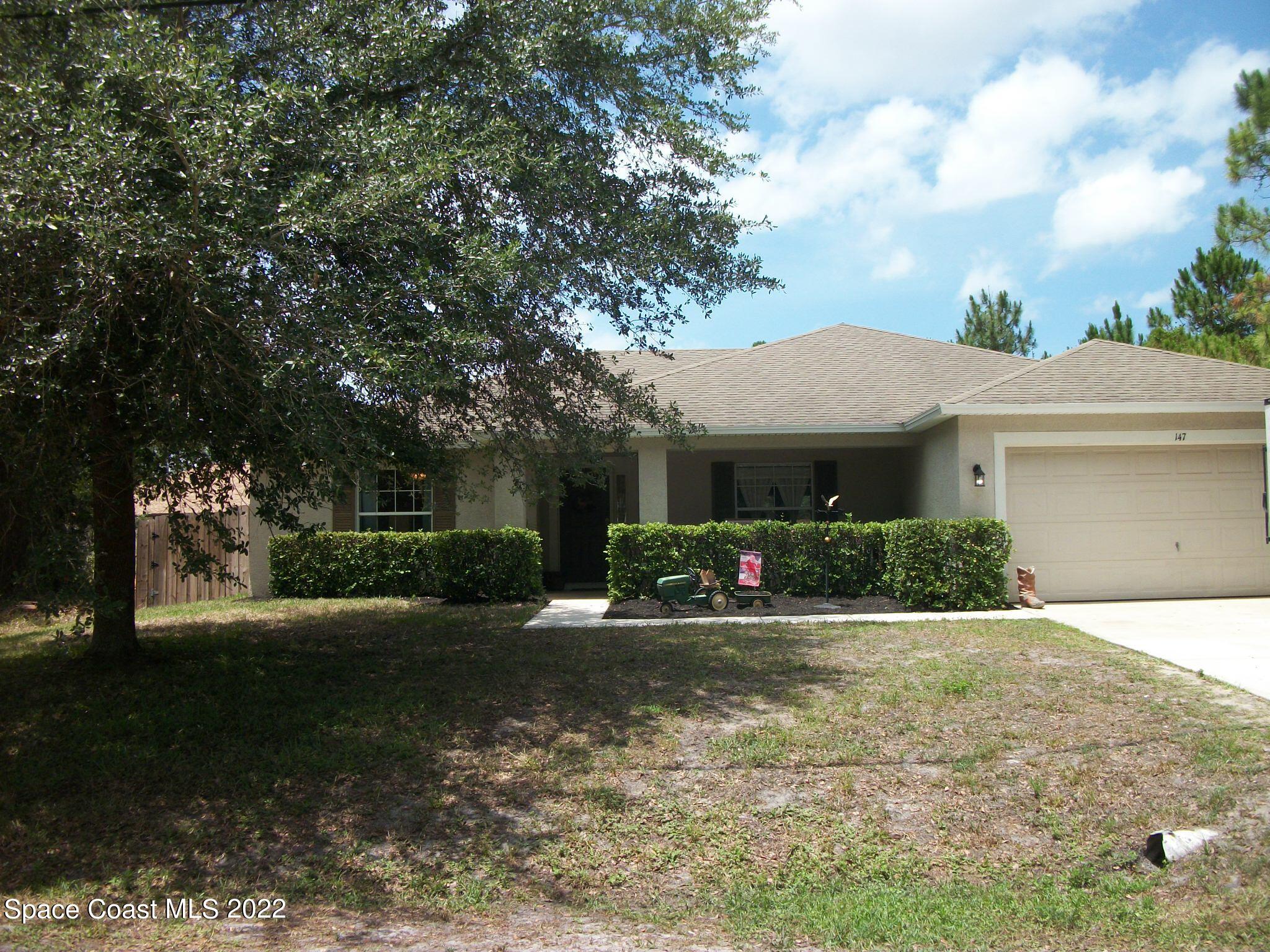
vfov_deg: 44.2
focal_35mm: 32
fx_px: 1174
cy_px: 476
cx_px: 635
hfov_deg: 56.8
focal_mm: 5.7
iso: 80
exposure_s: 1/160
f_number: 8.8
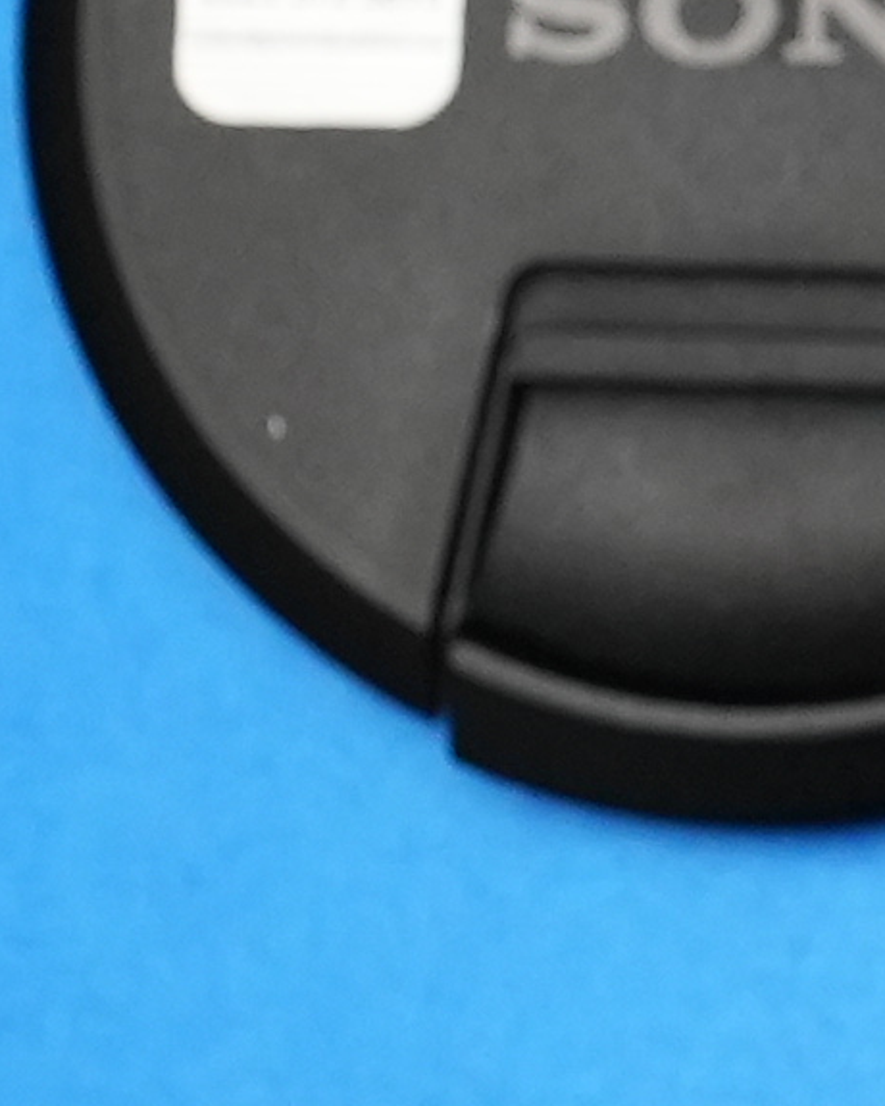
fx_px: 11328
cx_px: 2705
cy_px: -140
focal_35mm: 346
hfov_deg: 4.3
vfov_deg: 5.6
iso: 2500
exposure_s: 1/100
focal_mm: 50
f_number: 5
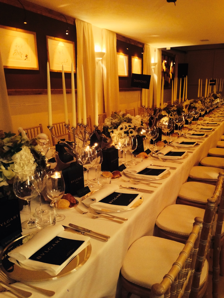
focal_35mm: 33
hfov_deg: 42.9
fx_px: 285
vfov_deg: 55.4
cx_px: 112
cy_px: 149
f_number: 2.4
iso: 400
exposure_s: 1/15
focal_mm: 4.12
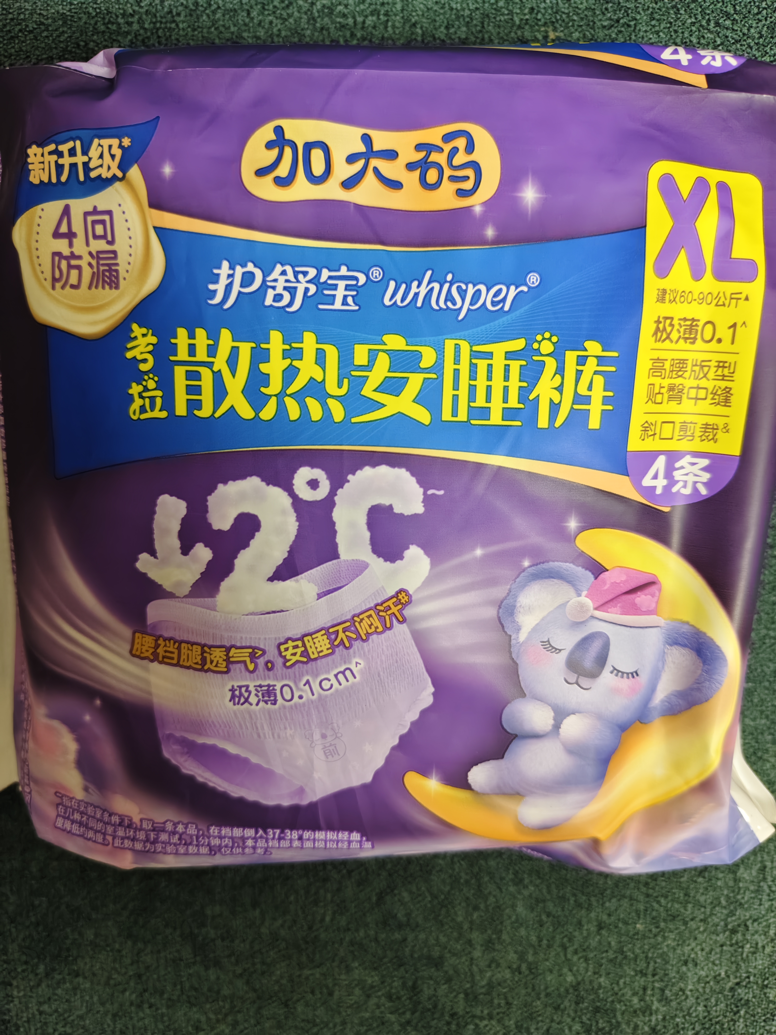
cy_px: 518
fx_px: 687
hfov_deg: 58.9
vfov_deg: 73.9
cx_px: 388
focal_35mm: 23
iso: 466
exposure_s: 1/50
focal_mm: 5.56
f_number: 1.88
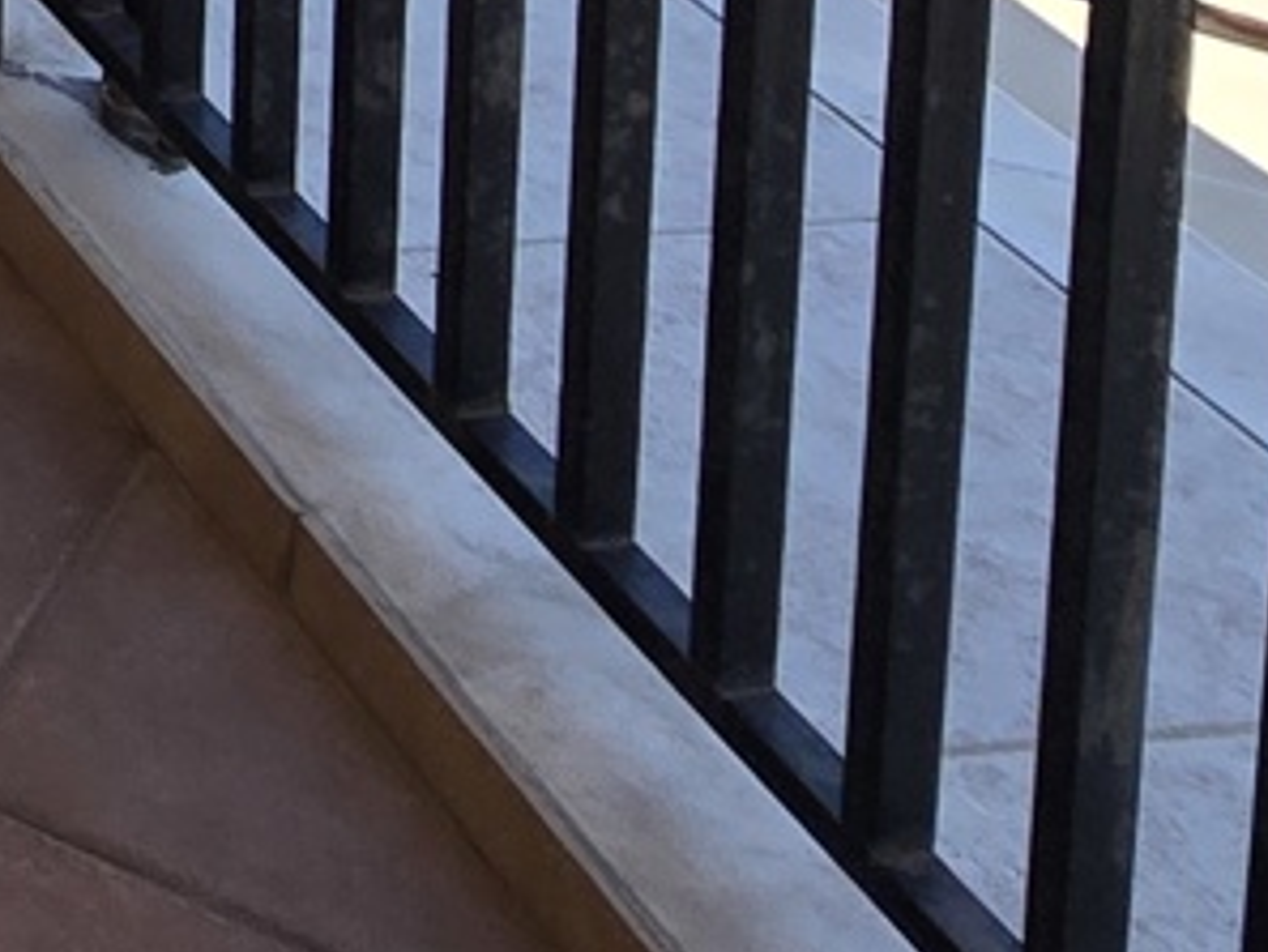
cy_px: -1140
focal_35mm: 84
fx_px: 3078
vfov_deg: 13.9
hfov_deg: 16.7
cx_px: -1341
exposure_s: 1/984
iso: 50
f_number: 2.2
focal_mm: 2.2
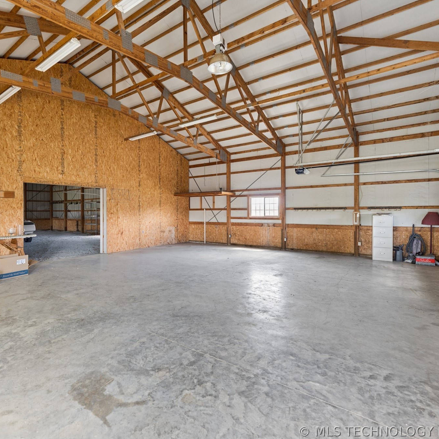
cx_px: 167
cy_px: 220
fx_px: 258
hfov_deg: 79.4
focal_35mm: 18
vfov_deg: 80.7
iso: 400
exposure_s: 1/60
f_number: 2.8
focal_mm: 14
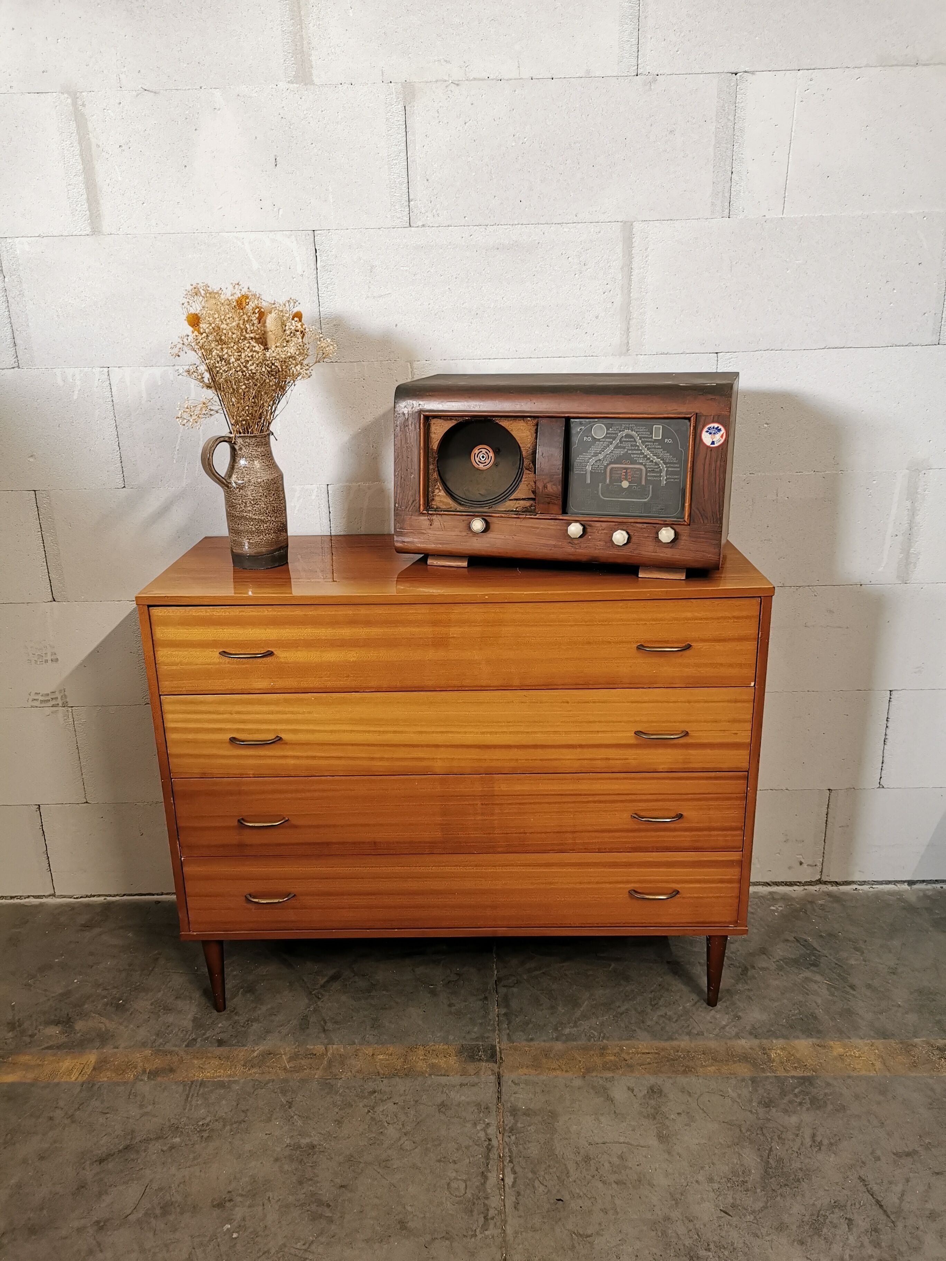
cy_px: 630
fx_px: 984
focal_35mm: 27
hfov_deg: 51.4
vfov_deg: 65.3
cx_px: 473
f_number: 1.8
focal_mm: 5.58
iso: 320
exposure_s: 1/50
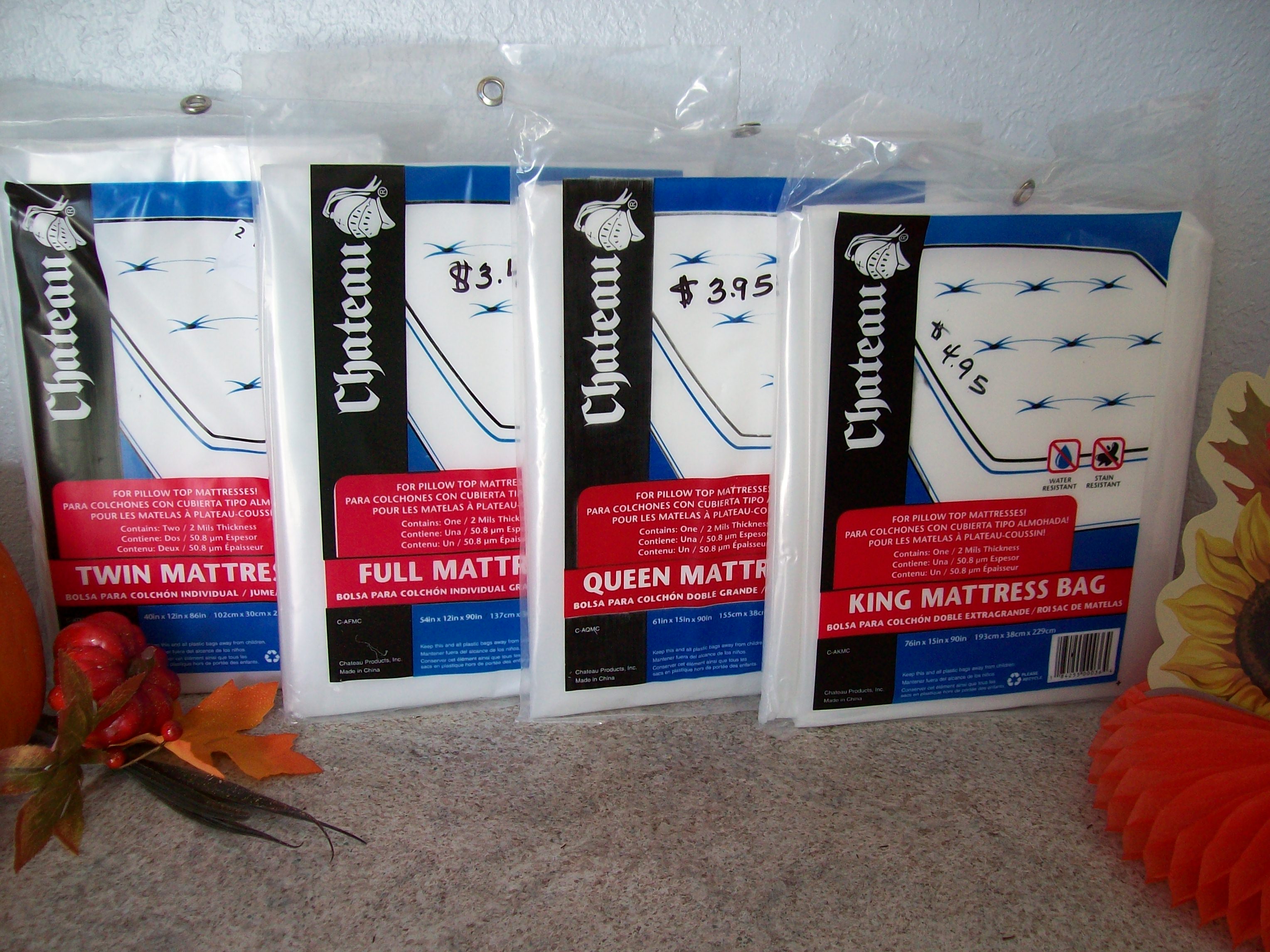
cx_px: 635
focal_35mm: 36
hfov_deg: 51.4
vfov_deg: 39.7
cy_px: 476
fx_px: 1321
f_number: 2.7
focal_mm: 6
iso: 80
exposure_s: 1/83.2
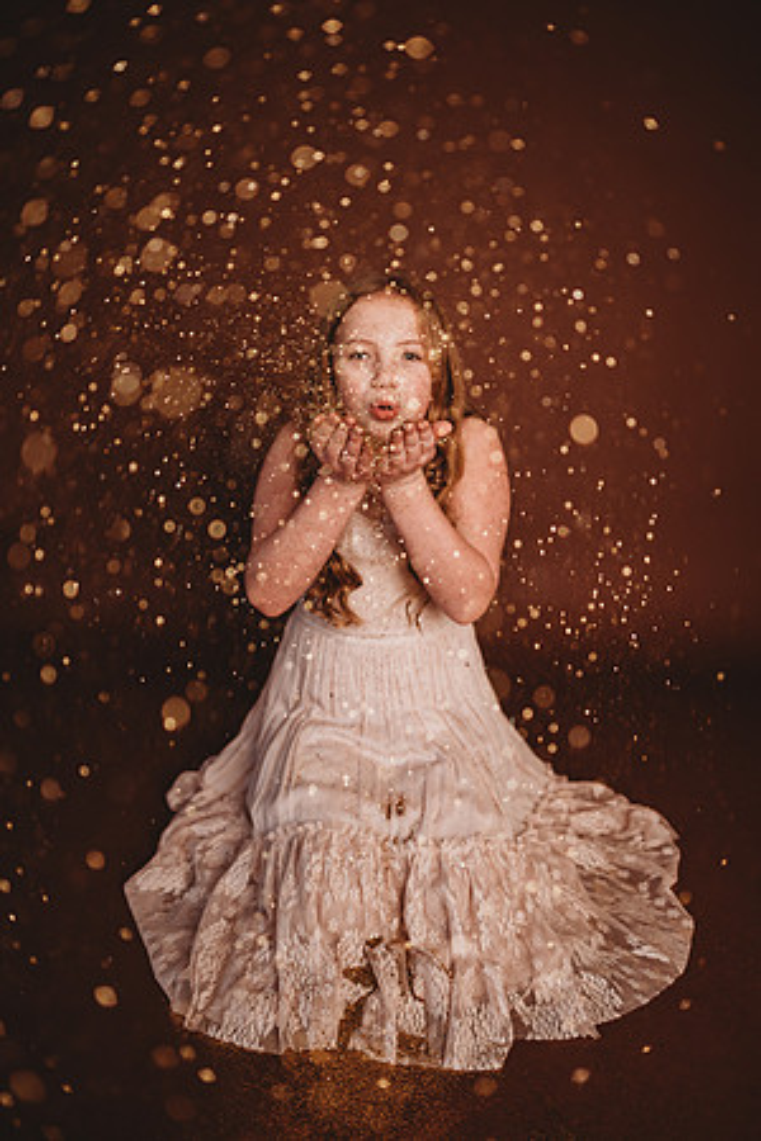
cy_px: 570
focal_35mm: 24
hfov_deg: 53.1
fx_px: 761
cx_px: 380
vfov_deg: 73.7
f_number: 2.2
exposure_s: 1/160
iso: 100
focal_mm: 24
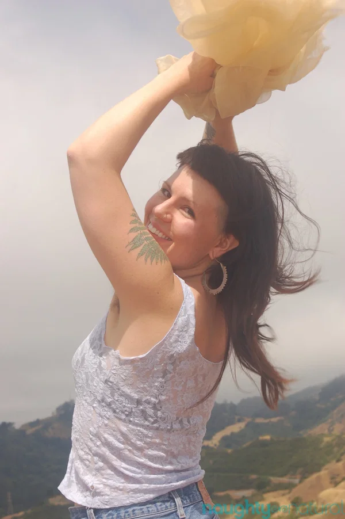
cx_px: 172
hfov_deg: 15.2
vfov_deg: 22.6
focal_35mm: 90
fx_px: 1296
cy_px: 260
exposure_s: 1/200
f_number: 13
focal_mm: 60
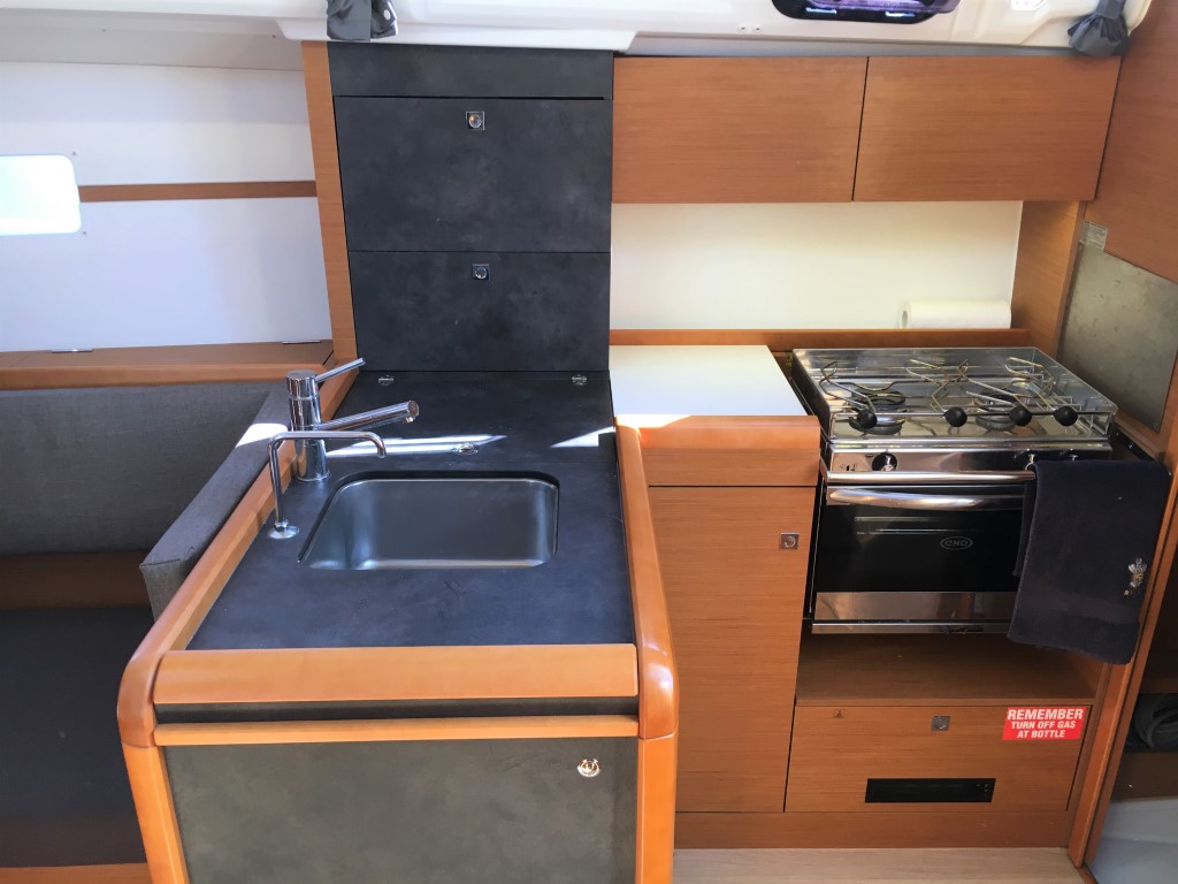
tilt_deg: -20.8
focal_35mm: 29
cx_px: 589
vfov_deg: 48.2
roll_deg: +1.5
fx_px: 987
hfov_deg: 61.7
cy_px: 442
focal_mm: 4.15
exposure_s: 1/33
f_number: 2.2
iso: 25
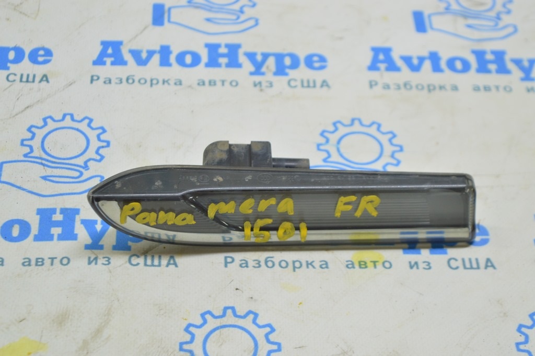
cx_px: 268
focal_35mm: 82
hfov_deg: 24.6
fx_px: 1225
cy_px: 178
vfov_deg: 16.5
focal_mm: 55
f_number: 5.6
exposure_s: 1/20
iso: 400
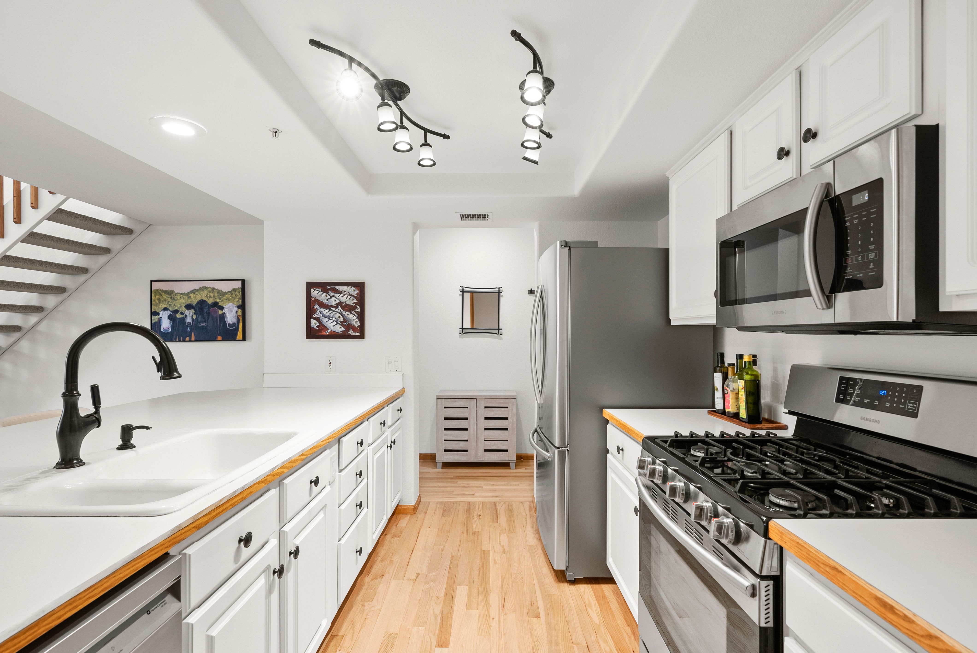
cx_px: 488
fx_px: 434
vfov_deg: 73.8
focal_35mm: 16
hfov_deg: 96.7
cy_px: 326
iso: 640
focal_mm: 16
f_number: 8
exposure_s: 1/8
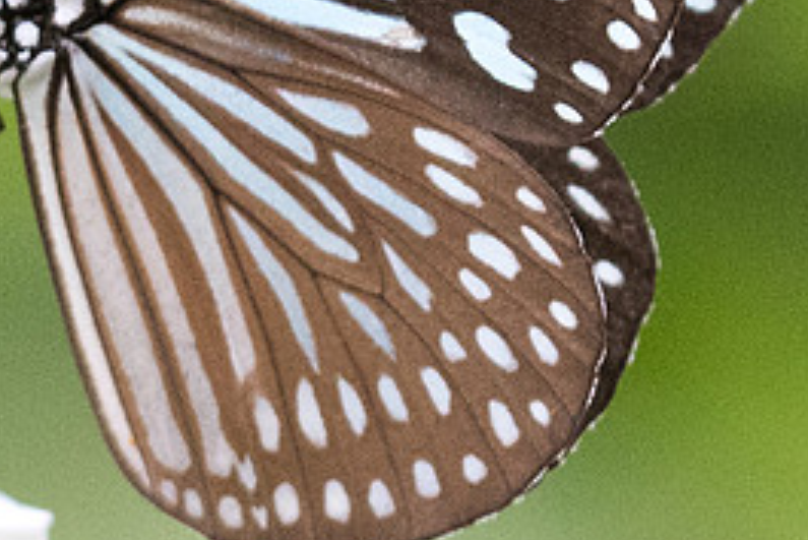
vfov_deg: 0.7
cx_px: 458
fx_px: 45585
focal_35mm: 2030
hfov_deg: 1.0
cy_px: 102
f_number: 6.3
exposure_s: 1/800
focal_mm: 210
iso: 1600
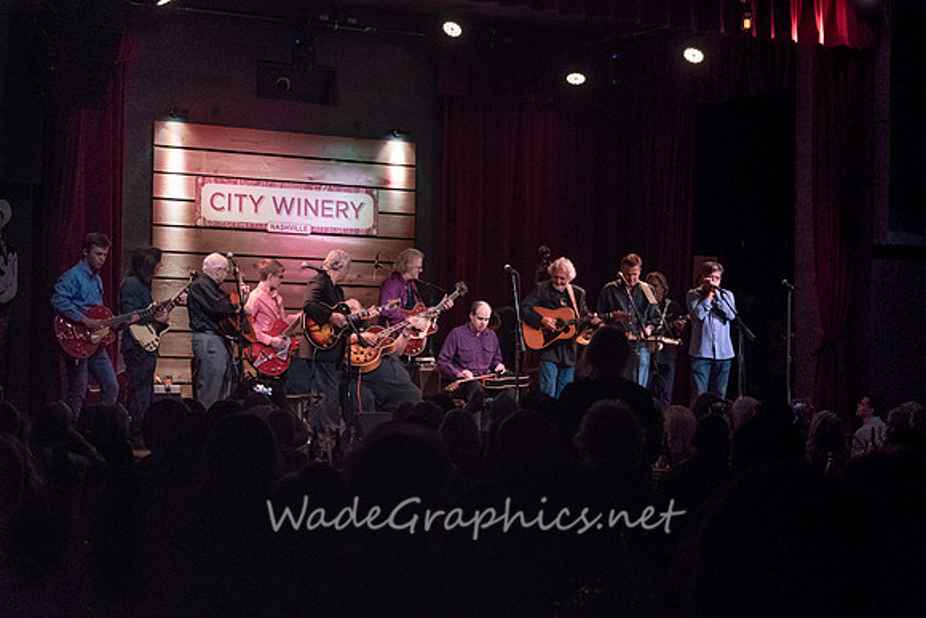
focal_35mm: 73
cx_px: 463
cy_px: 309
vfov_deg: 18.7
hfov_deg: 27.7
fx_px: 1878
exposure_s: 1/160
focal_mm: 73
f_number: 8
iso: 6400
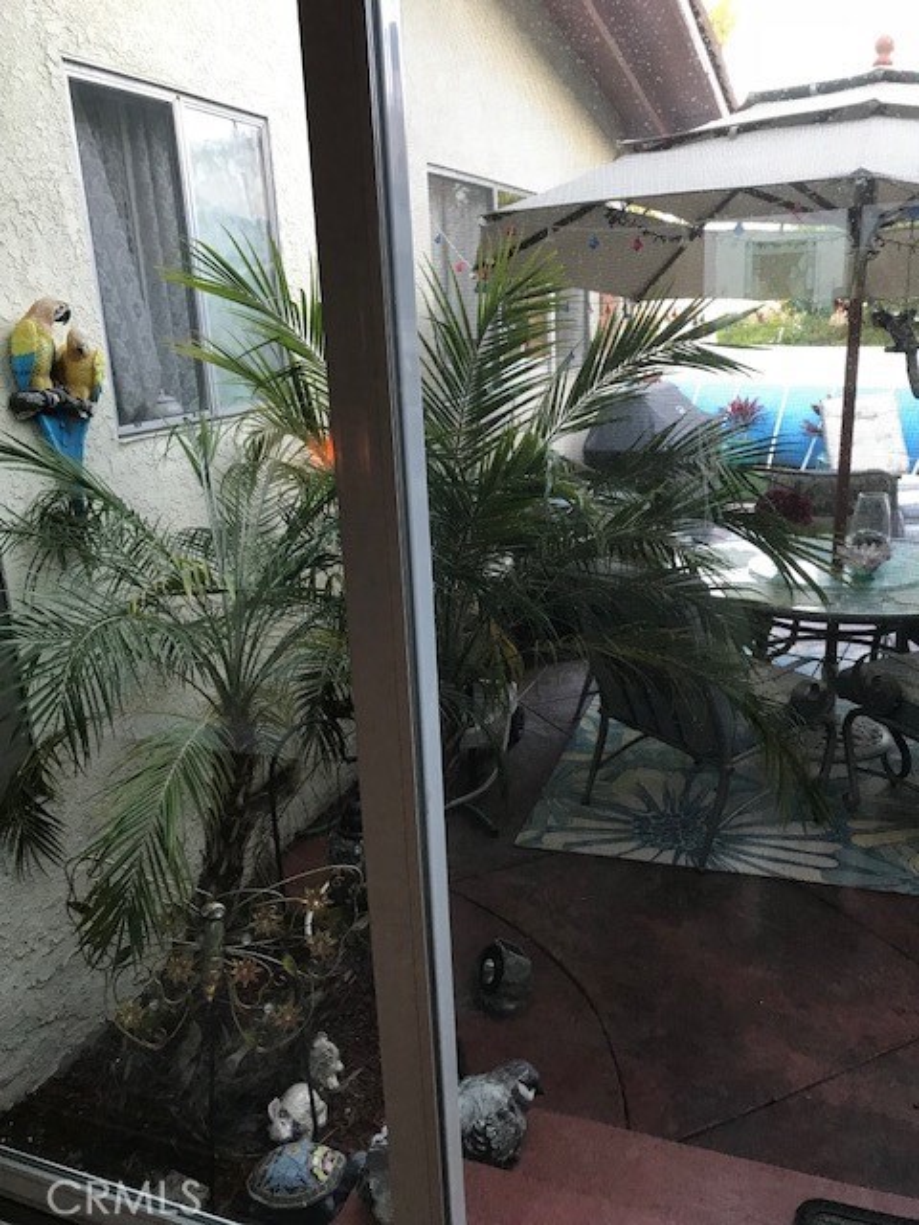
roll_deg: +3.2
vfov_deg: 63.4
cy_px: 612
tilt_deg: -16.6
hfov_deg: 49.7
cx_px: 460
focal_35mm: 28
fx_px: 991
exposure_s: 1/30
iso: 40
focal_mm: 3.99
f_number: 1.8
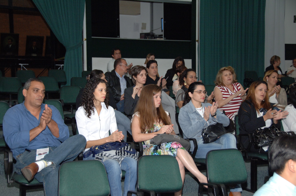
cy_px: 98
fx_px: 468
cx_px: 148
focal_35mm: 57
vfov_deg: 23.7
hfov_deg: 35.1
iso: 800
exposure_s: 1/250
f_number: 4.5
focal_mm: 38
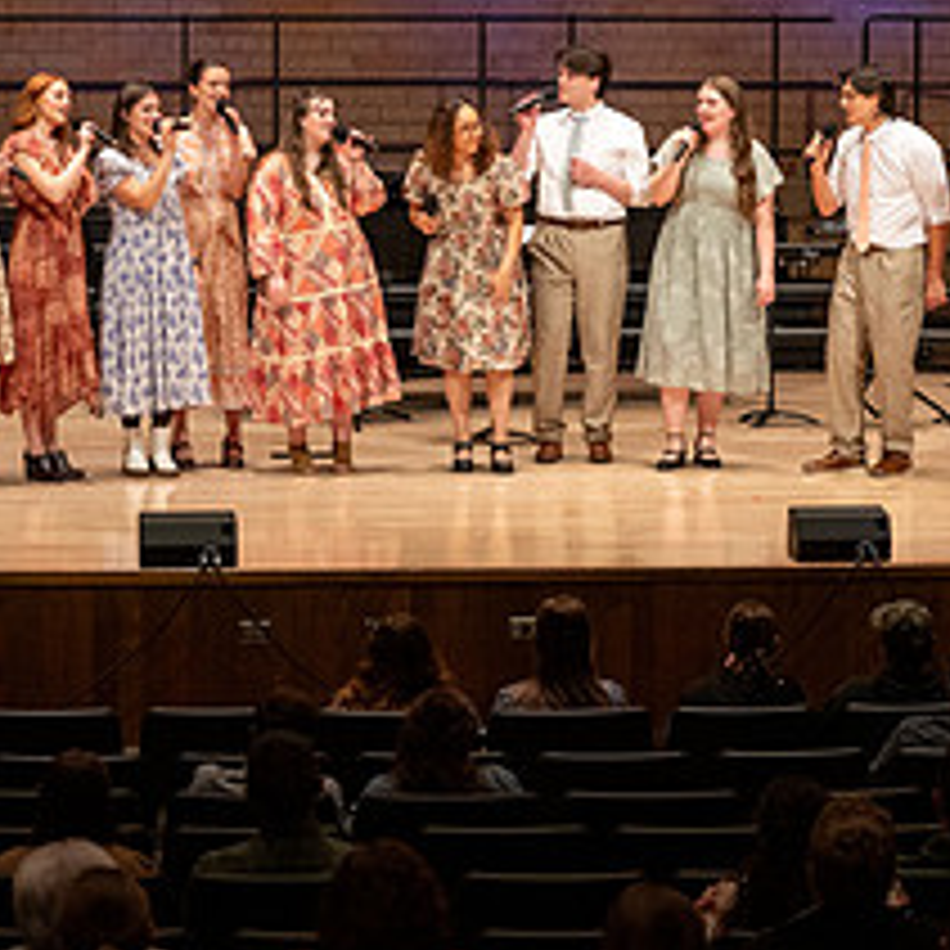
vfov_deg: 10.6
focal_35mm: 165
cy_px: 142
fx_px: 5123
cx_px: 581
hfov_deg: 10.6
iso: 2500
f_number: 2.8
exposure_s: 1/640
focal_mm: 70
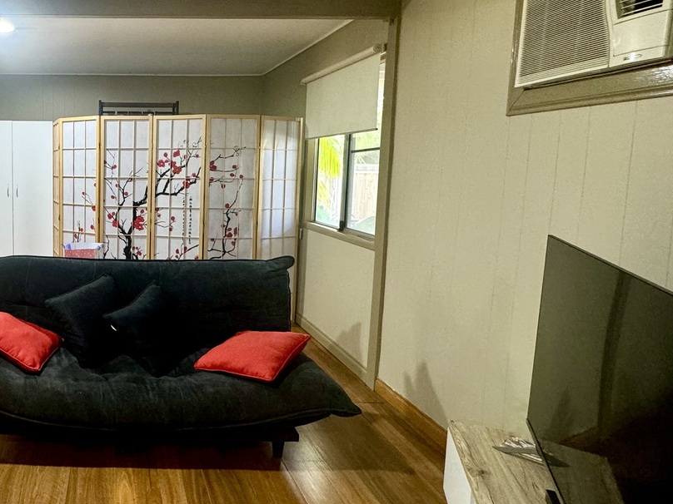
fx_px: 505
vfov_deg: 52.9
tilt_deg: -5.1
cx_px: 104
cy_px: 215
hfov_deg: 60.0
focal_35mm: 26
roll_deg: +0.0
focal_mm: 2.22
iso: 200
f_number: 2.2
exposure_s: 1/50
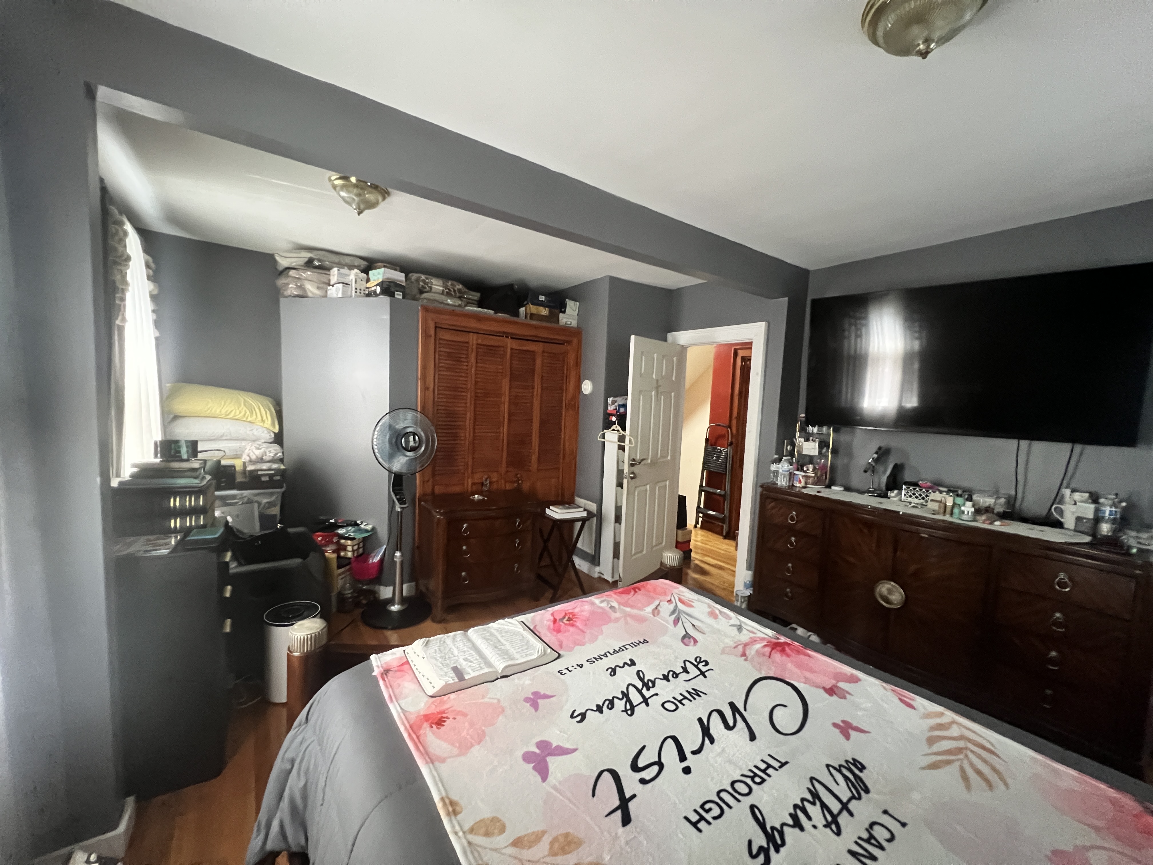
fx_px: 433
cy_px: 432
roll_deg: -2.2
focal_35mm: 13
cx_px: 576
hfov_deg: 106.2
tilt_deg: -4.5
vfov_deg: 89.9
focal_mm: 1.57
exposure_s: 1/46
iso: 1000
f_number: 1.8
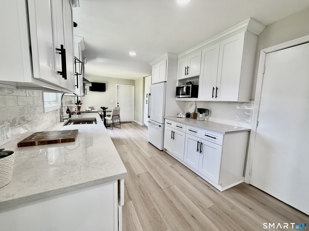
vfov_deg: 85.7
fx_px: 125
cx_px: 154
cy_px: 116
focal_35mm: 14
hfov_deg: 102.1
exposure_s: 1/120
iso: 160
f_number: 2.2
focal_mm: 2.22
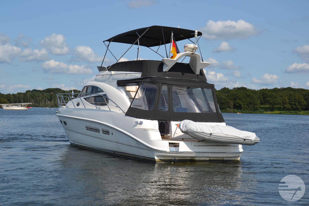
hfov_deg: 33.4
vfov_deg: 22.6
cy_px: 103
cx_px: 154
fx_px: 515
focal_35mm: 60
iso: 100
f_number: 10
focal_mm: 40
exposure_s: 1/400
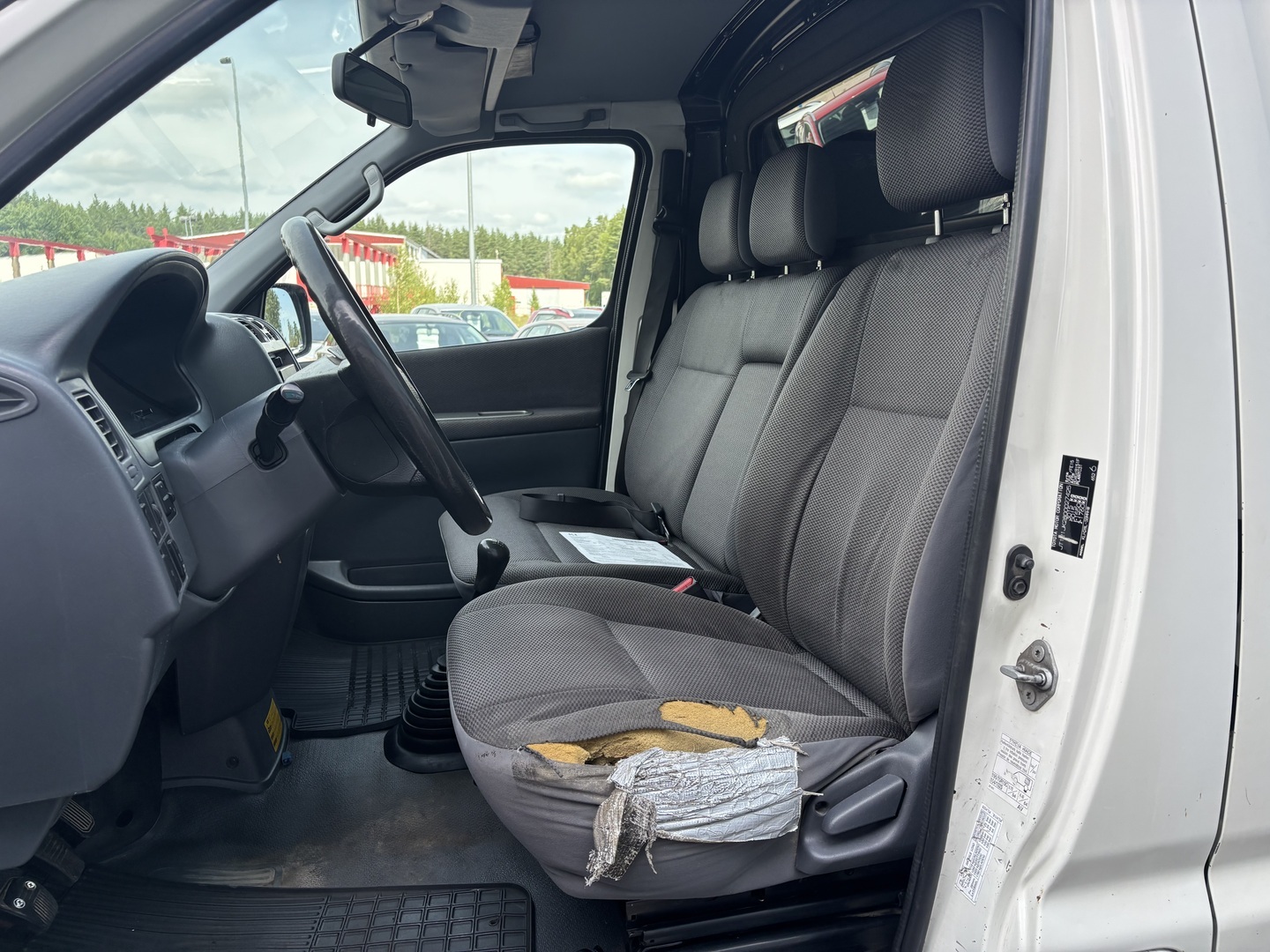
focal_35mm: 26
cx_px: 635
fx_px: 954
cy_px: 476
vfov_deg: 53.1
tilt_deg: -12.2
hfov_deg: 67.3
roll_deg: -0.3
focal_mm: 5.96
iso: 50
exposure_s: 1/544
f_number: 1.6
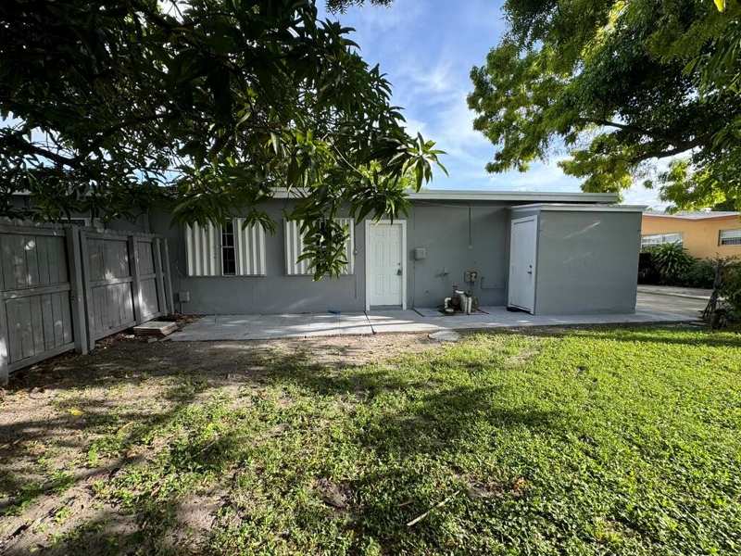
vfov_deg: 85.7
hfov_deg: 102.1
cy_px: 278
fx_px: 300
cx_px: 370
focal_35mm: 14
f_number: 2.2
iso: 40
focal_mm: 2.22
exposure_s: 1/273
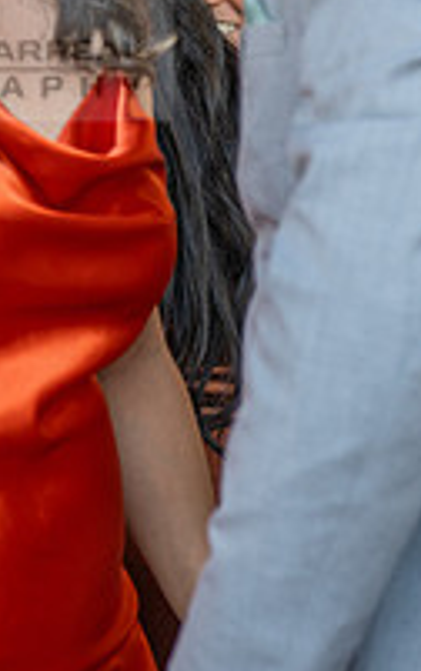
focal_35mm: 182
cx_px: -110
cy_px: 42
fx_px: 3334
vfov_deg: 11.4
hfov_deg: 7.2
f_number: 4
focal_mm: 62
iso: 250
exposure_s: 1/200
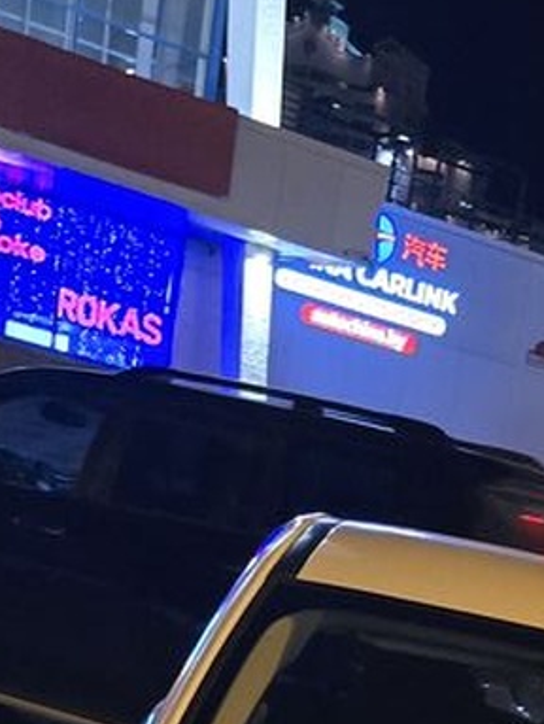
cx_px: 604
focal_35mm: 96
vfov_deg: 16.1
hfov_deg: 15.0
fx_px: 2008
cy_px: 1433
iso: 1250
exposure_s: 1/100
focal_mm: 6.3
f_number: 1.7
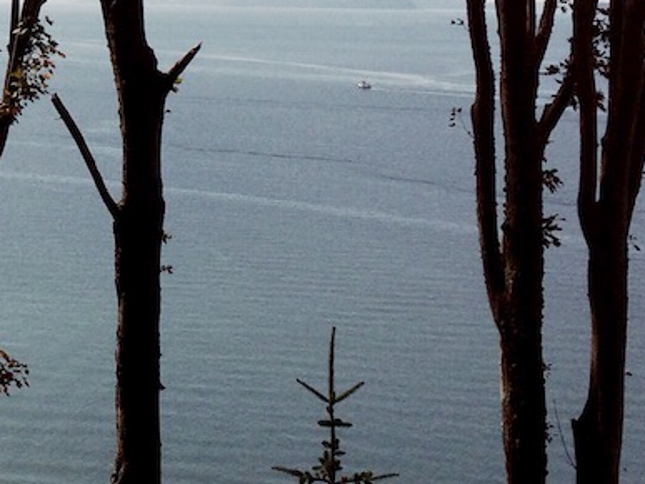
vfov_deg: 15.9
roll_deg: -0.7
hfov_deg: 20.7
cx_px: -77
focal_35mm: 90
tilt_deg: +1.8
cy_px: -70
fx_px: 1676
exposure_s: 1/4115
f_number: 2.2
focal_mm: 4.15
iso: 32
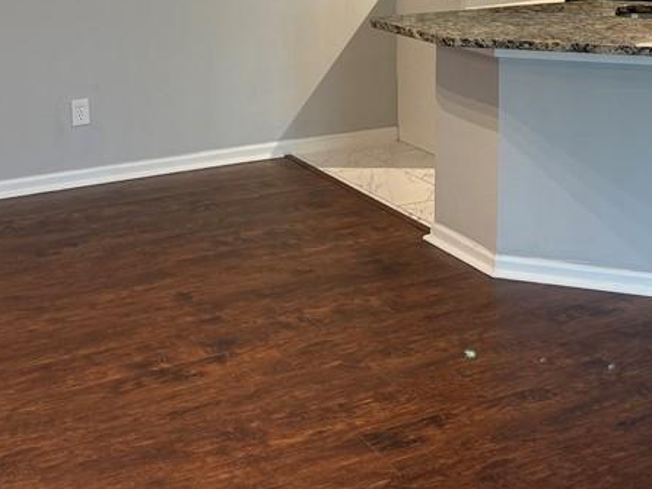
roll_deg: +0.3
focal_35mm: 55
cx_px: 286
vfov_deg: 25.0
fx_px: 1036
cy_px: -20
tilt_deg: -5.0
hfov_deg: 34.9
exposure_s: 1/60
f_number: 1.78
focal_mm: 6.76
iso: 160
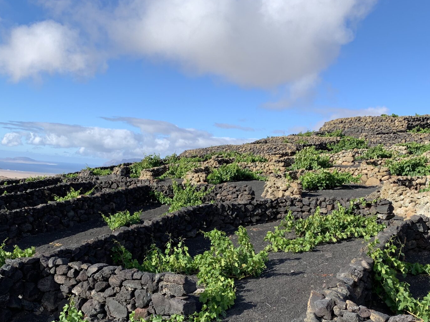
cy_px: 238
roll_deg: -4.3
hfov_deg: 47.9
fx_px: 485
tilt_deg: -6.1
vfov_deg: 36.1
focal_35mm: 39
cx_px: 210
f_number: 1.8
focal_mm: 4.25
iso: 25
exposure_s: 1/1368
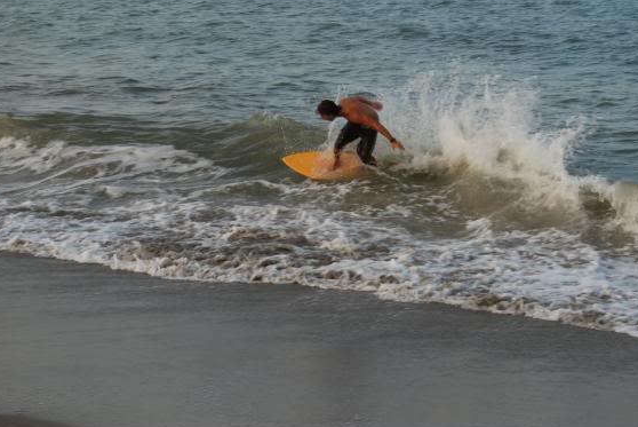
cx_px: 359
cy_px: 191
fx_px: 1677
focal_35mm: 95
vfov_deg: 14.5
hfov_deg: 21.5
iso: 110
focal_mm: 55
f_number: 5.6
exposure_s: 1/125
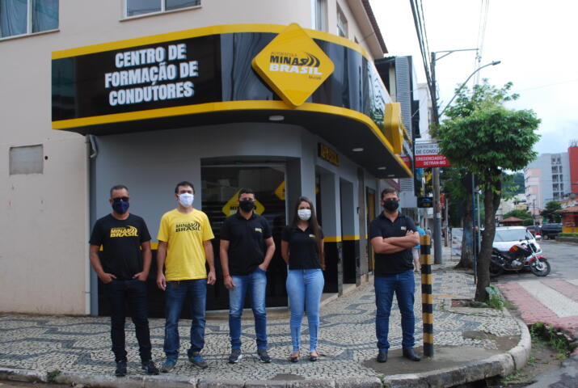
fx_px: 531
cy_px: 194
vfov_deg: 40.1
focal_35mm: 33
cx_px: 289
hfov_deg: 57.1
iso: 140
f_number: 5.6
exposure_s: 1/125
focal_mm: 22
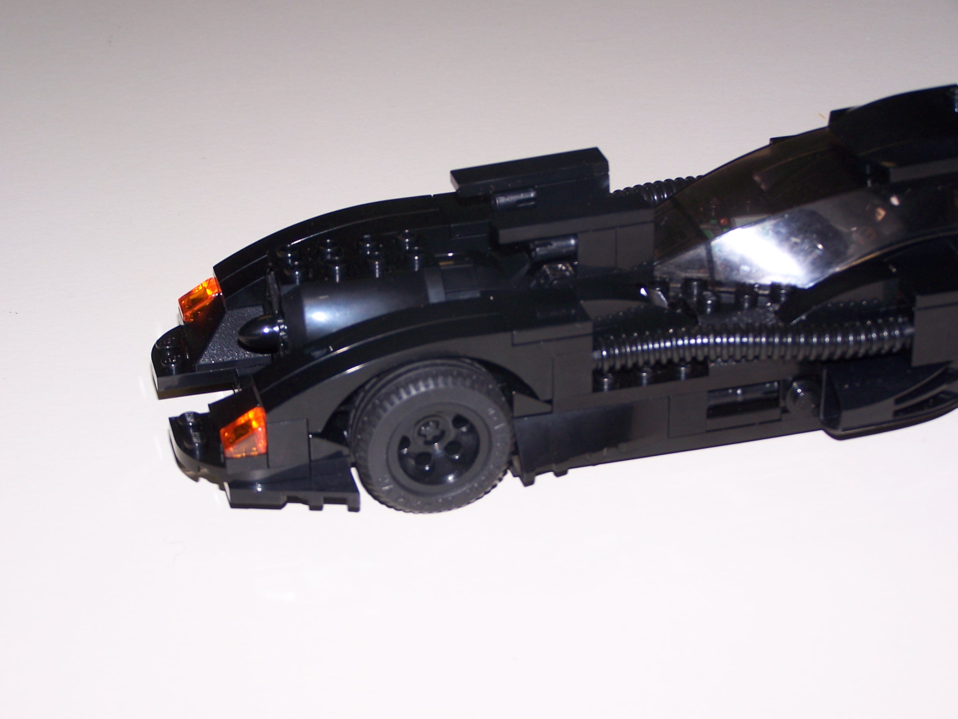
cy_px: 360
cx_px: 479
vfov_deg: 18.0
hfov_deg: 23.8
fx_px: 2269
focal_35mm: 82
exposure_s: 1/90
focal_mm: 13.7
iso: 80
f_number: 3.2
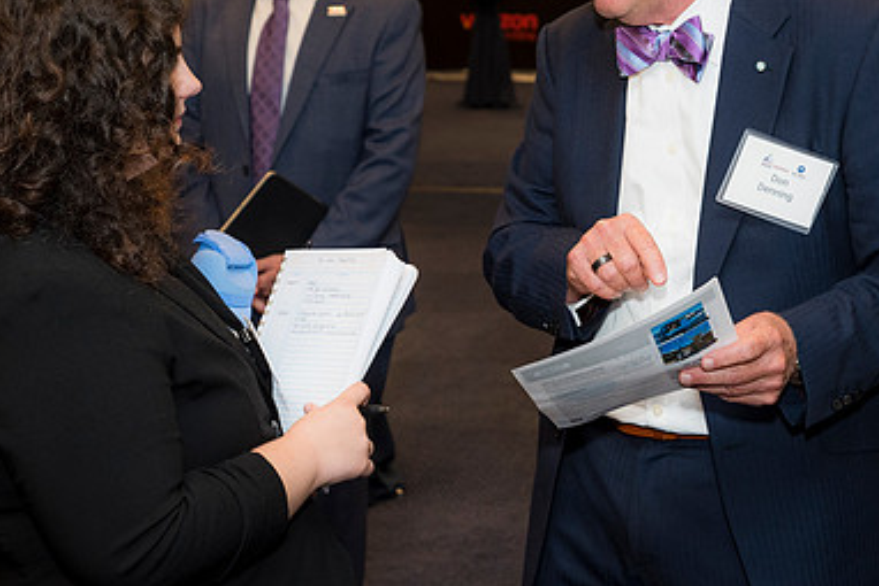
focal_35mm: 76
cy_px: 206
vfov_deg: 17.9
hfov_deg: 26.6
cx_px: 446
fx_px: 1856
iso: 800
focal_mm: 50
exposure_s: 1/125
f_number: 5
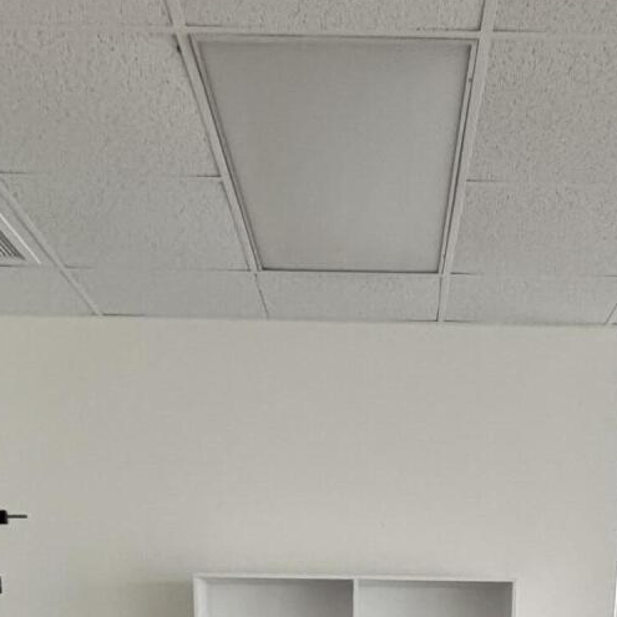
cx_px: 384
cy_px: 930
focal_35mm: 50
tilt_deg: -14.3
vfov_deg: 25.4
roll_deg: -0.1
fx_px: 1008
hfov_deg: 33.9
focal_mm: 2.22
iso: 320
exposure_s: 1/110
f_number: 2.2
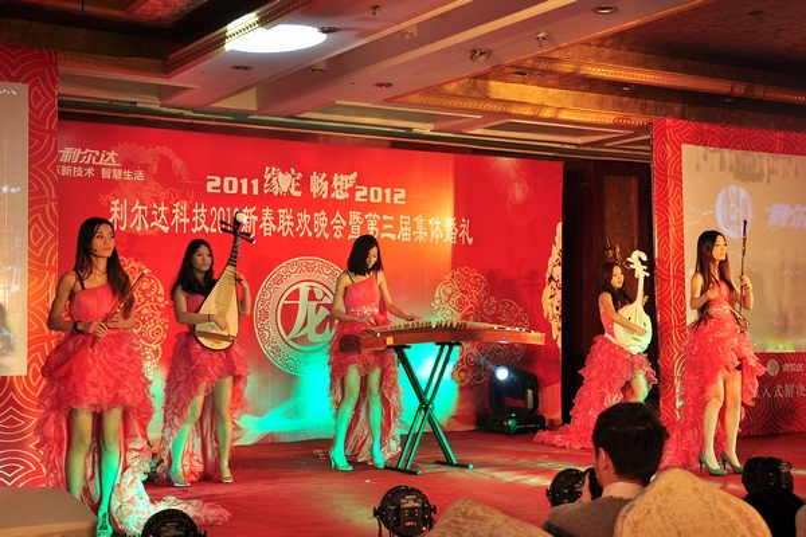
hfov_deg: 41.1
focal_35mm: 48
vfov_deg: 28.1
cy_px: 268
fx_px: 1075
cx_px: 403
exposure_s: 1/40
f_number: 4.5
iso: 200
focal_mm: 32
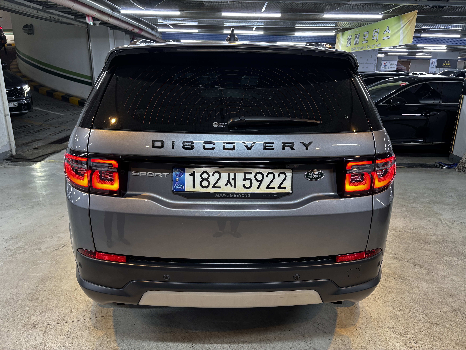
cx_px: 233
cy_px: 175
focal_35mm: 26
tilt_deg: -17.0
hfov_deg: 67.3
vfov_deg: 53.1
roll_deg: -0.8
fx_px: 350
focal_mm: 5.96
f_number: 1.6
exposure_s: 1/60
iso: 125
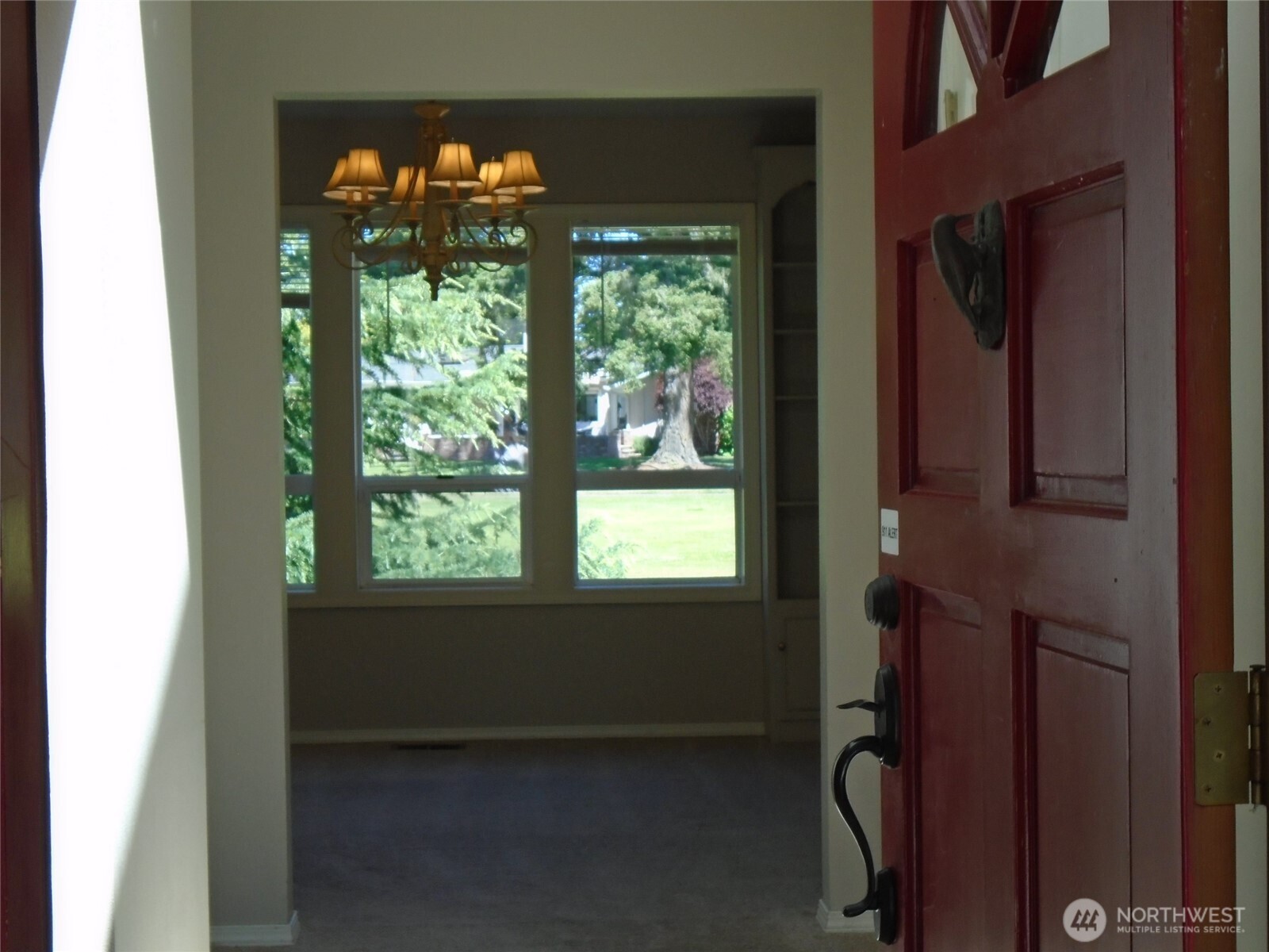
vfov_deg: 25.2
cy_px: 476
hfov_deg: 33.2
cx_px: 634
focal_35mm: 58
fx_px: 2126
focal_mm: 10.2
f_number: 4.9
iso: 160
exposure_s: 1/125
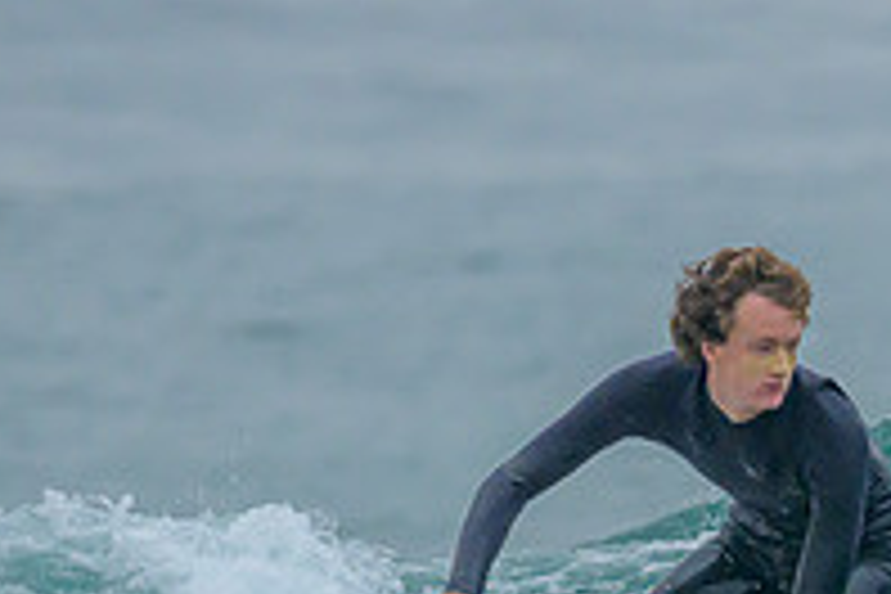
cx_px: 1009
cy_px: 787
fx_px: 63132
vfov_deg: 0.5
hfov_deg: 0.8
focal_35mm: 2551
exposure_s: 1/3200
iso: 2200
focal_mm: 800
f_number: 6.3
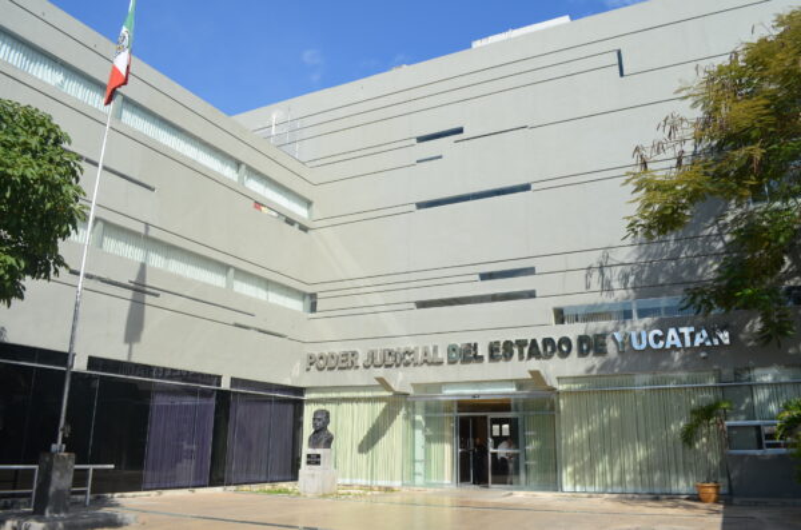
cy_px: 265
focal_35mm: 27
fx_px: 599
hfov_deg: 67.5
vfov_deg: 47.7
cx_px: 400
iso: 100
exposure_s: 1/320
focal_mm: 18
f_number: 9
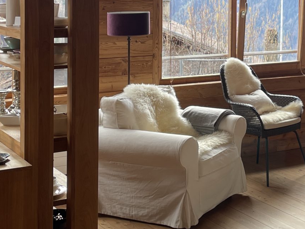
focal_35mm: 78
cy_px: 20
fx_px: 687
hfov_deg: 24.5
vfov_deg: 18.6
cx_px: 261
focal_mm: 4.2
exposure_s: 1/136
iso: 32
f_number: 1.6
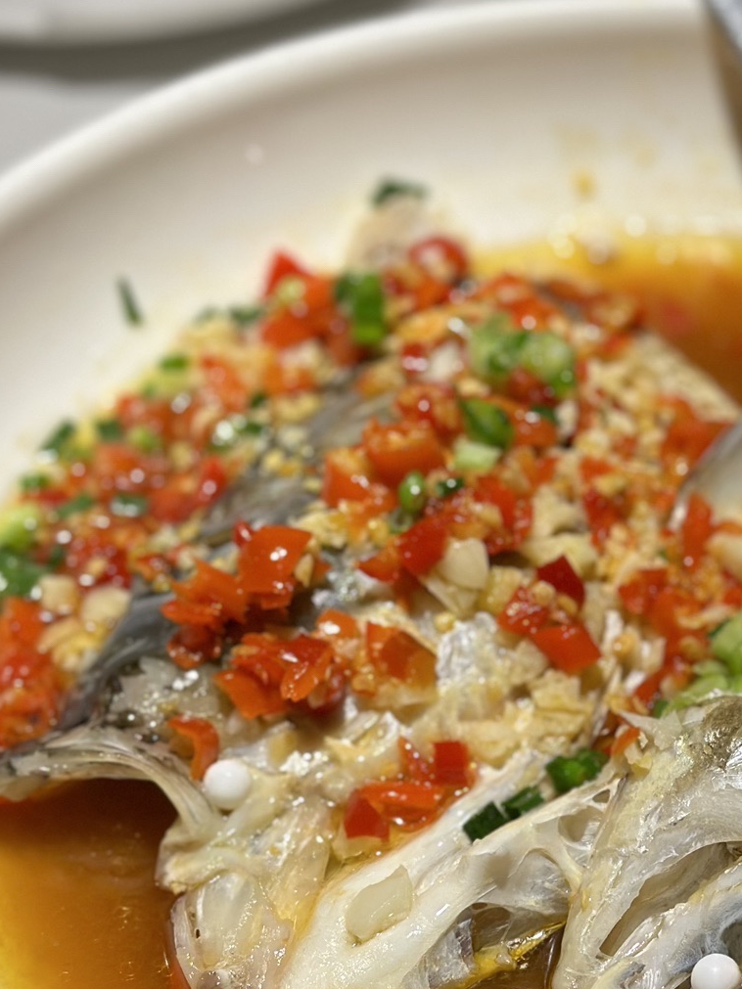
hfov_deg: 15.4
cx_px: 650
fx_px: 2716
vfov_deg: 20.6
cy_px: 602
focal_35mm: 95
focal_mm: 6.86
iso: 80
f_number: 1.78
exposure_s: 1/1120
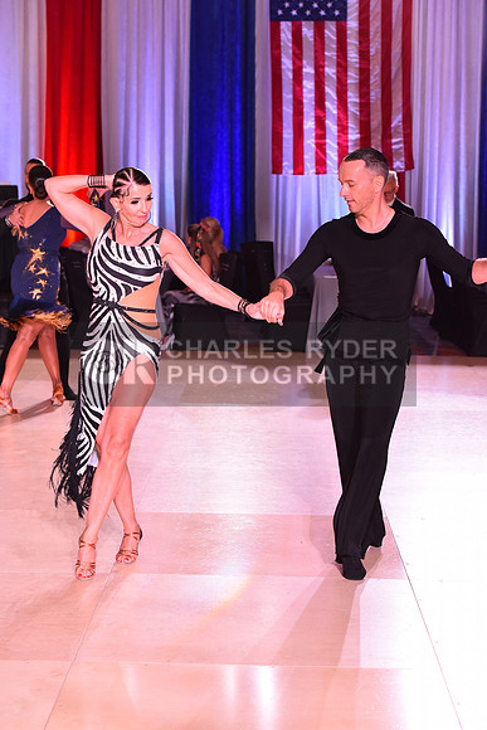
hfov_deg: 16.7
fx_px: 1663
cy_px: 365
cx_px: 244
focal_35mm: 82
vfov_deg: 24.8
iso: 2500
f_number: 5.6
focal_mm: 82
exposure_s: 1/250
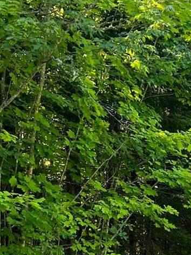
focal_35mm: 111
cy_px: 314
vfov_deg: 16.9
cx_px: 201
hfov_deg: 13.1
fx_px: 817
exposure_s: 1/275
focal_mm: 5.7
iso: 40
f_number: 1.5
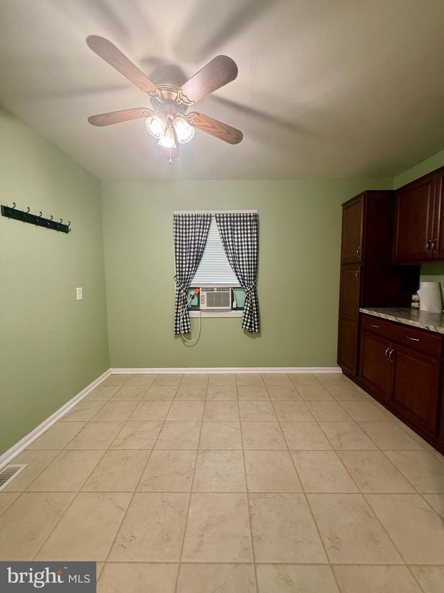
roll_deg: -0.4
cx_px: 222
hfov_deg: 85.7
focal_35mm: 14
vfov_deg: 102.1
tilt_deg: -4.1
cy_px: 296
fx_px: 239
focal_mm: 2.22
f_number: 2.2
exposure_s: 1/60
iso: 250
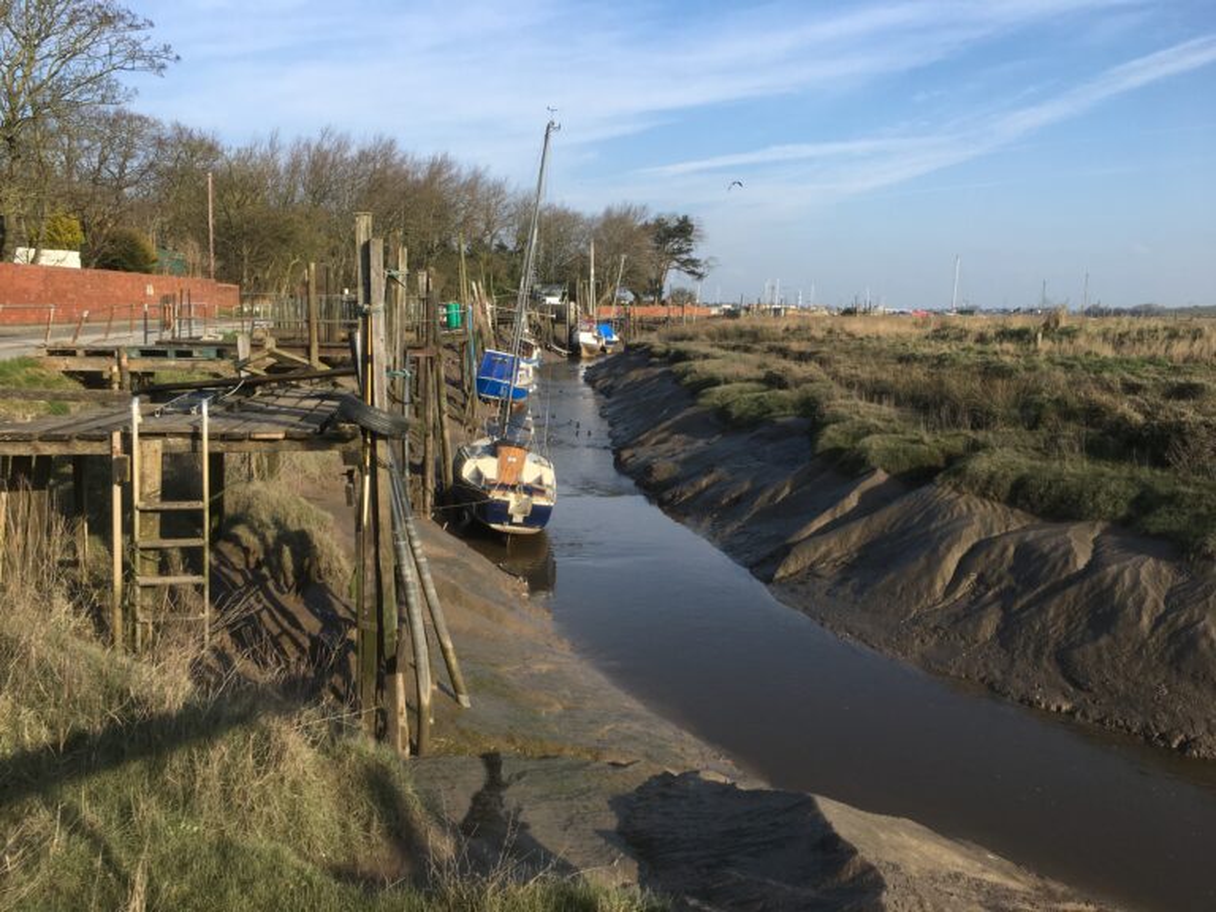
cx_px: 608
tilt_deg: -6.9
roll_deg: -1.0
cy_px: 456
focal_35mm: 29
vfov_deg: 48.2
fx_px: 1019
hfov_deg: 61.7
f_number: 2.2
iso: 25
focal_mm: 4.15
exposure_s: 1/1221
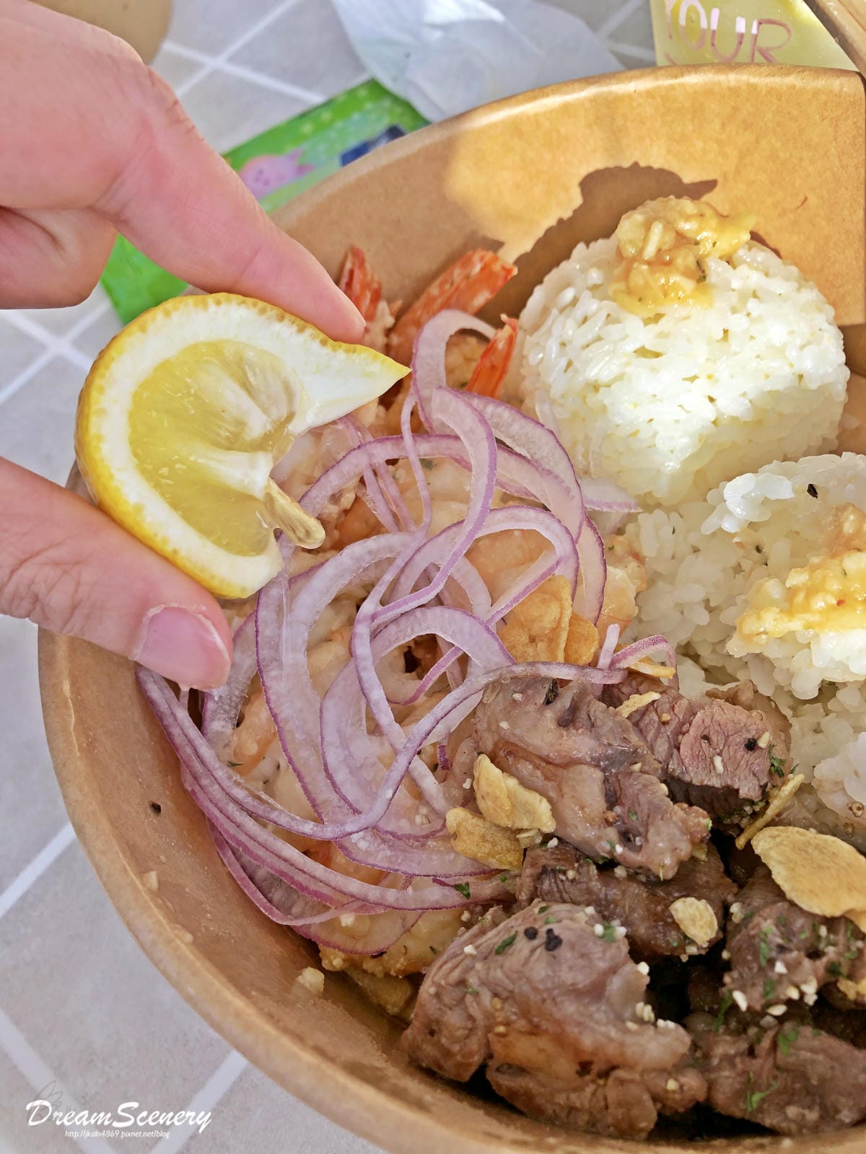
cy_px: 577
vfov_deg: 63.4
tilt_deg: -56.7
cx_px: 433
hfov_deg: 49.7
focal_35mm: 28
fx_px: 934
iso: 20
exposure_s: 1/979
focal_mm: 3.99
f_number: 1.8
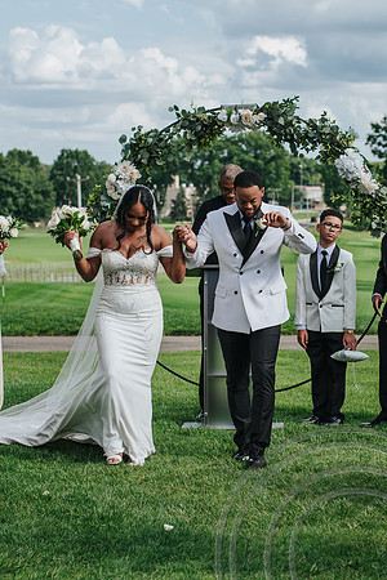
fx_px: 1479
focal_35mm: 92
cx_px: 259
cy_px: 284
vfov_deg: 22.2
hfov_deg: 14.9
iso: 140
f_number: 3.2
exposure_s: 1/1600
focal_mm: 50
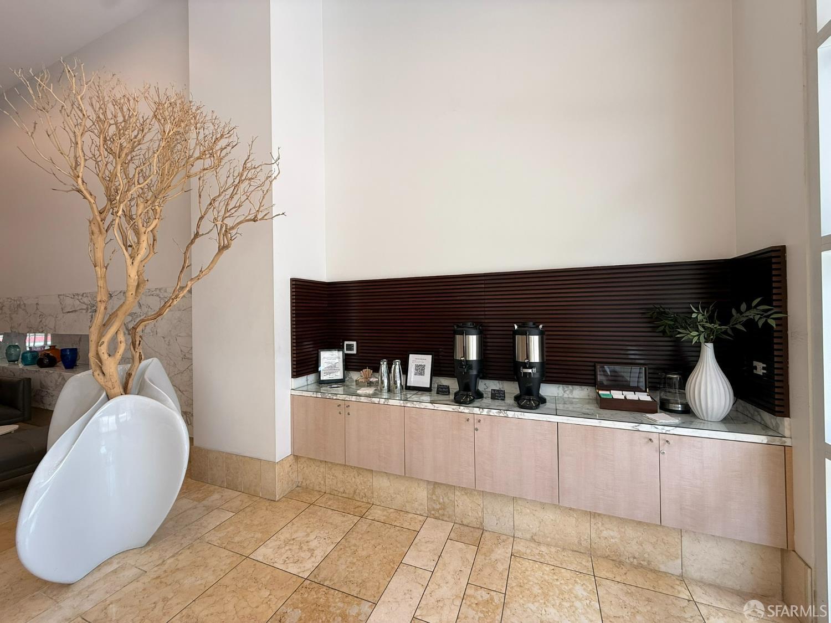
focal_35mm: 14
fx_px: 336
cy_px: 312
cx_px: 416
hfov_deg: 102.1
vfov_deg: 85.7
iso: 64
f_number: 2.2
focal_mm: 2.22
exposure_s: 1/99
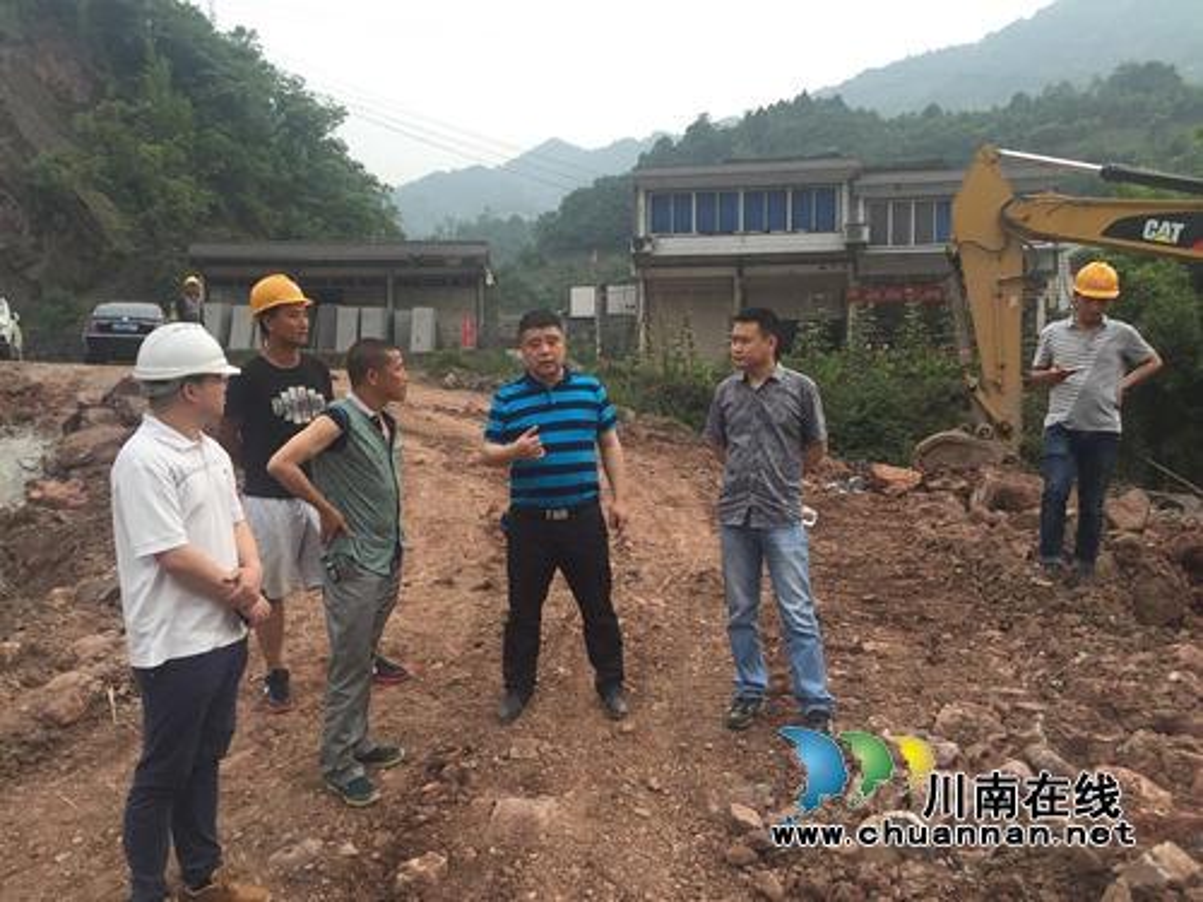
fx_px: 1008
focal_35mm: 29
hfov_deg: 61.7
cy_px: 451
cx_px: 602
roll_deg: -0.2
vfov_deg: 48.2
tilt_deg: -2.3
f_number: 2.2
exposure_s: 1/150
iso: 32
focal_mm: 4.15
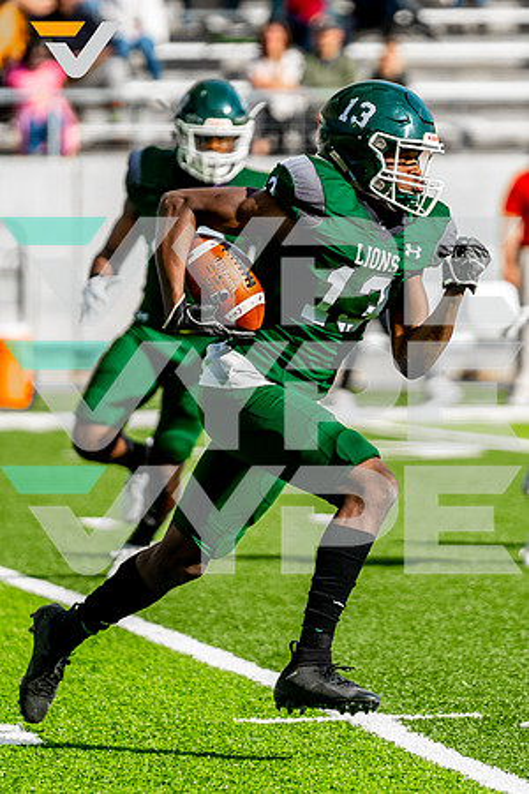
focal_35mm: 403
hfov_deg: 3.4
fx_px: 8882
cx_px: 456
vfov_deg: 5.1
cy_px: 340
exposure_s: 1/2000
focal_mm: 200
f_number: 2.8
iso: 400
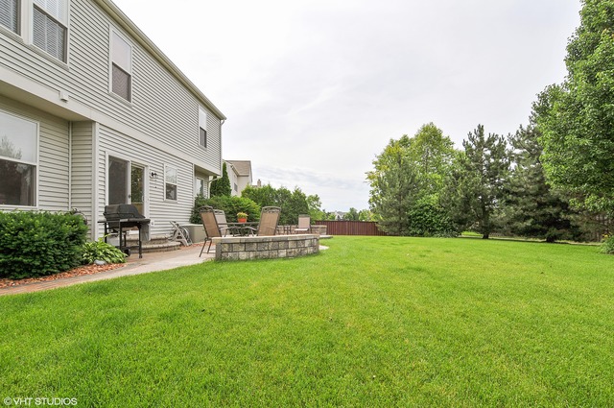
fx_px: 307
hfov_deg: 90.1
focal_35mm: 18
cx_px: 307
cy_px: 204
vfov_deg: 67.2
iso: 200
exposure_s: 1/400
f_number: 9
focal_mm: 12
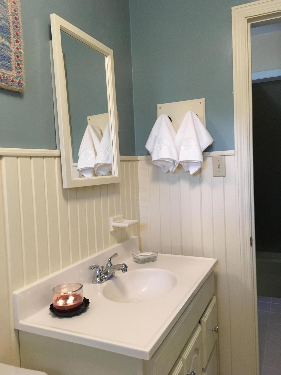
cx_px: 140
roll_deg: +2.8
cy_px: 188
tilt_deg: -3.9
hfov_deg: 48.2
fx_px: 314
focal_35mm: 29
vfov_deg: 61.7
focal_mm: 4.15
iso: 160
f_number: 2.2
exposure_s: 1/30
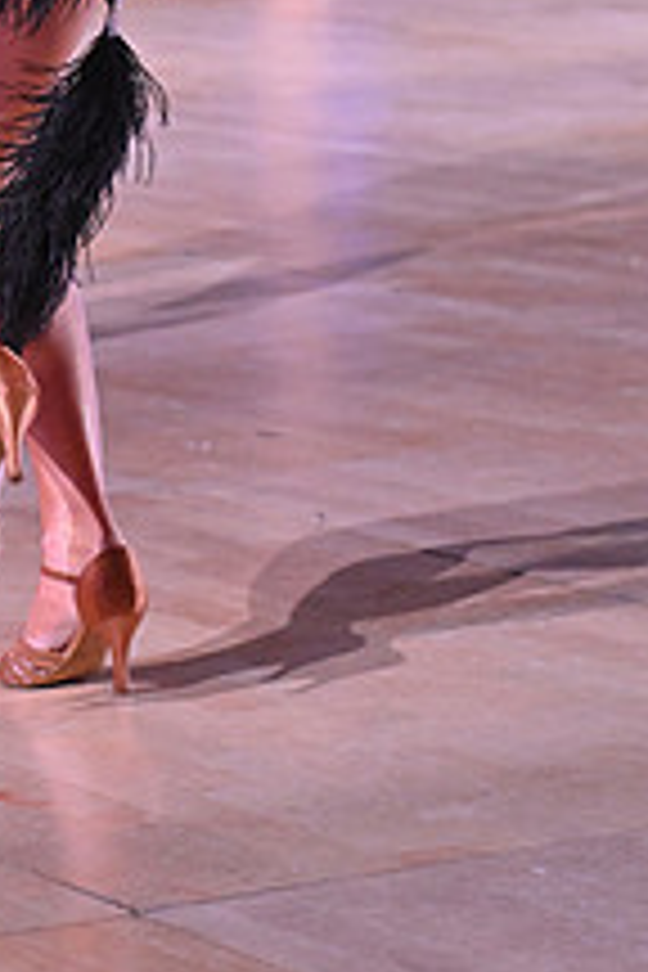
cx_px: -133
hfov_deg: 5.5
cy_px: -198
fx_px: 6668
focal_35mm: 247
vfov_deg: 8.3
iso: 5000
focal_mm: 92
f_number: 5
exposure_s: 1/400
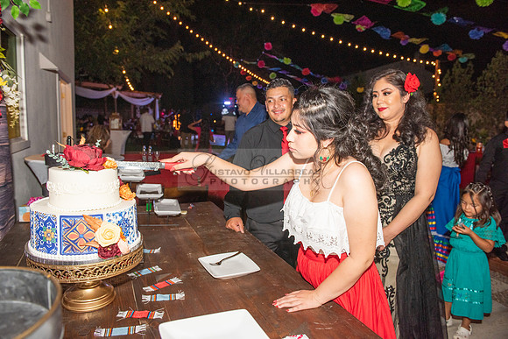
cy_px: 170
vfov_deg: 53.2
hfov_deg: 73.7
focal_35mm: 24
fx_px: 339
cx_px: 254
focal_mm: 24
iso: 800
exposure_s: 1/200
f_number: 5
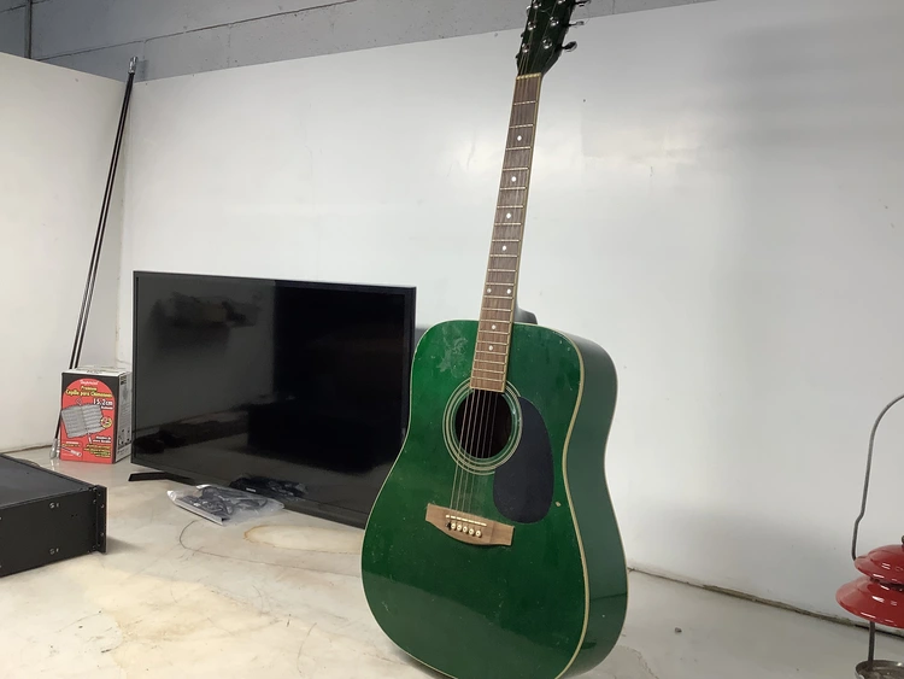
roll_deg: -3.7
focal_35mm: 31
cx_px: 452
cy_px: 340
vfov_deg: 45.5
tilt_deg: -5.2
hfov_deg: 58.3
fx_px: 810
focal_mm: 3.3
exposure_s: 1/60
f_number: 2.4
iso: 50
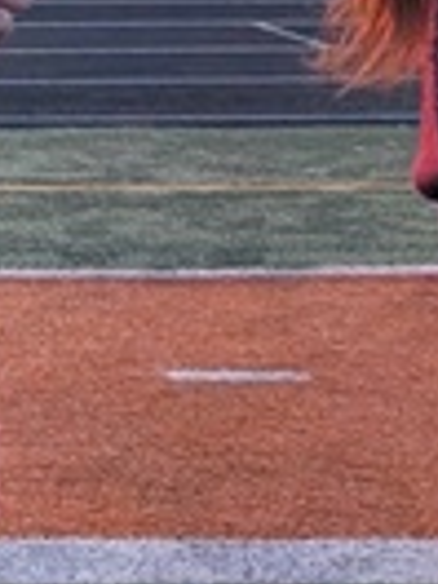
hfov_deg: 7.2
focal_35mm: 186
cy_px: -411
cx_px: -830
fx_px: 3138
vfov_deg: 10.1
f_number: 1.68
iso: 19
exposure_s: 1/527
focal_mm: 6.9
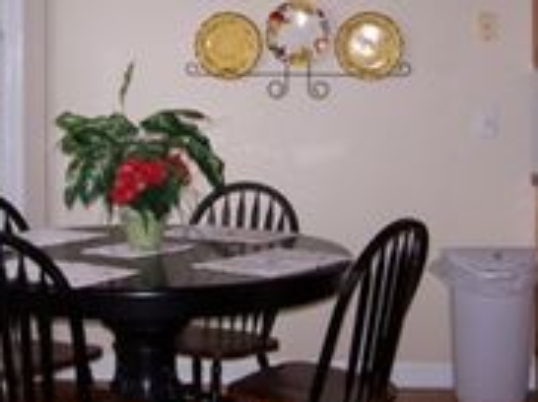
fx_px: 1195
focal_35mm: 77
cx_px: 198
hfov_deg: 25.3
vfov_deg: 19.0
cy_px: 98
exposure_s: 1/60
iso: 80
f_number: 2.8
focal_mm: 6.3
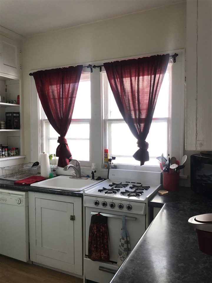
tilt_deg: -0.7
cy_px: 142
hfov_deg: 49.7
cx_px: 106
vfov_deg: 63.4
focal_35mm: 28
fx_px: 229
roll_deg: +0.6
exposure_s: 1/40
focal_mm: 3.99
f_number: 1.8
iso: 20
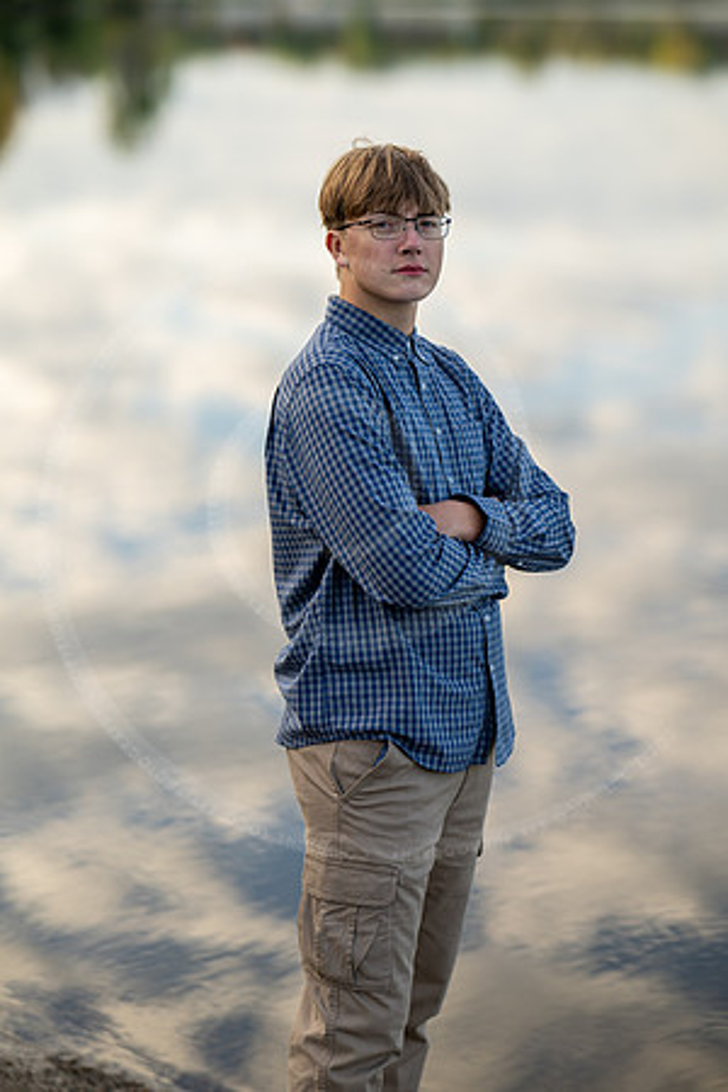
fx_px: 2578
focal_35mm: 85
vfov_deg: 23.9
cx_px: 364
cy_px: 546
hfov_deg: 16.1
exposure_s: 1/1000
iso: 100
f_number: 1.8
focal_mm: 85
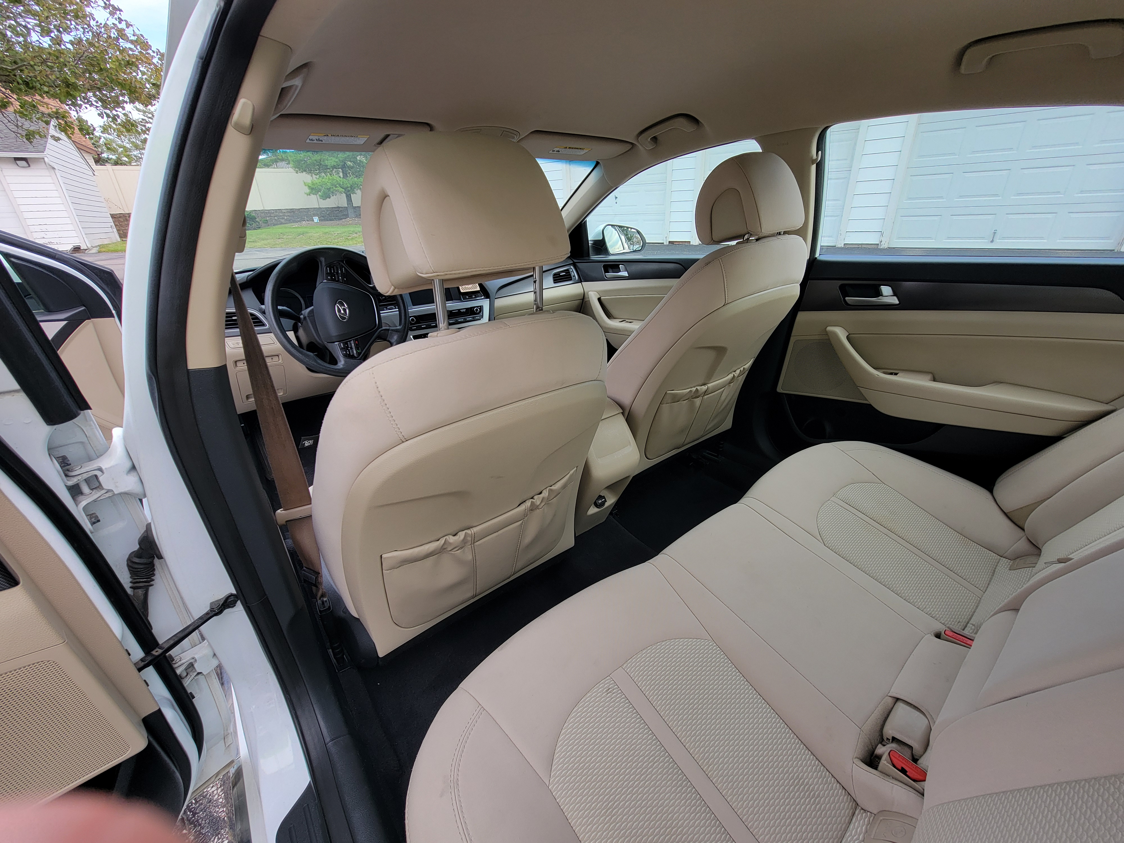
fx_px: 422
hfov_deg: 106.2
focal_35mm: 13
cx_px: 562
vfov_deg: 89.9
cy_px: 422
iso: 50
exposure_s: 1/158
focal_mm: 2.2
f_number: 2.2
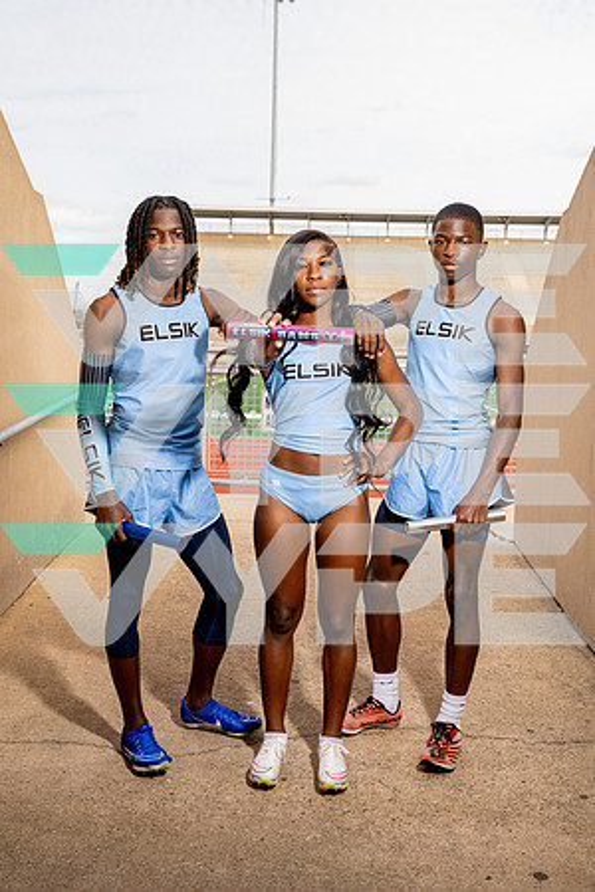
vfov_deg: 41.9
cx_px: 298
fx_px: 1165
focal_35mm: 47
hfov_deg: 28.6
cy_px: 446
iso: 160
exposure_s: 1/250
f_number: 6.3
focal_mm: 47
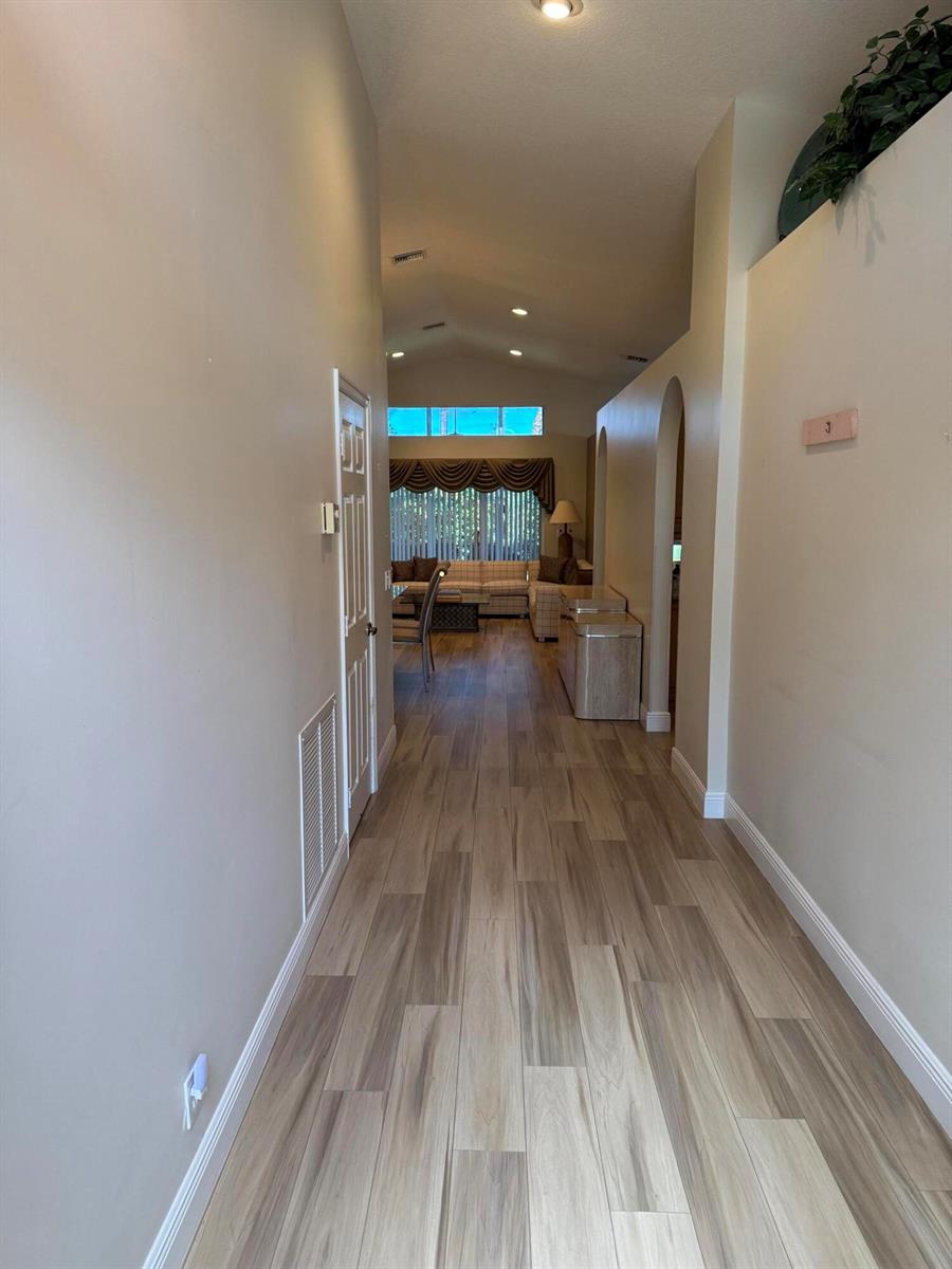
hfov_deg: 56.8
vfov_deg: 71.6
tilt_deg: -9.1
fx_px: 880
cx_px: 476
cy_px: 634
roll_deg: +0.5
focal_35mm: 24
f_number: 1.78
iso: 200
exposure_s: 1/120
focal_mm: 6.76
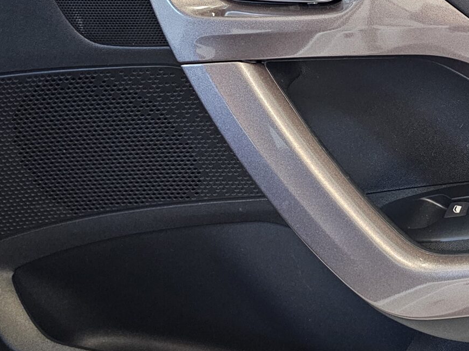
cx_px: 492
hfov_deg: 26.7
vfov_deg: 21.6
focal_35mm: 68
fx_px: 921
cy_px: 144
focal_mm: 6.3
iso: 640
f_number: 1.7
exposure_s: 1/30
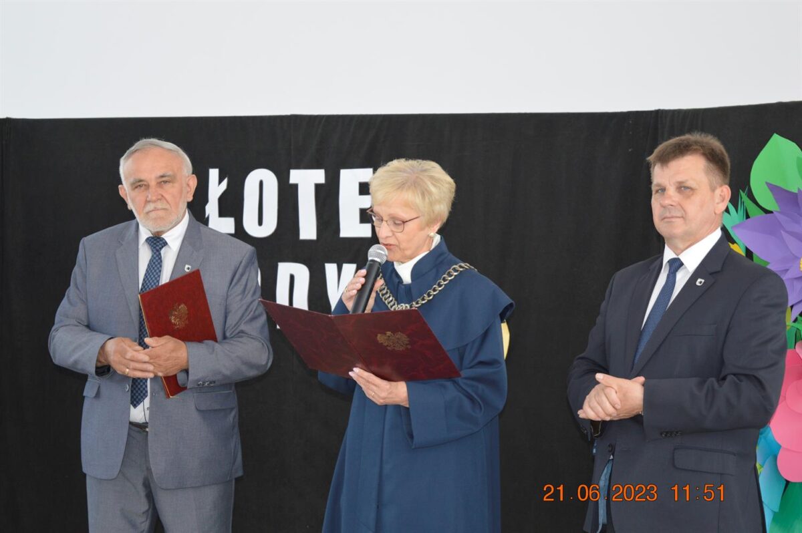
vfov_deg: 16.5
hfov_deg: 24.6
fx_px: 1836
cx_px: 401
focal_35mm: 82
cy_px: 266
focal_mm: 55
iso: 640
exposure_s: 1/60
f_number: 5.6
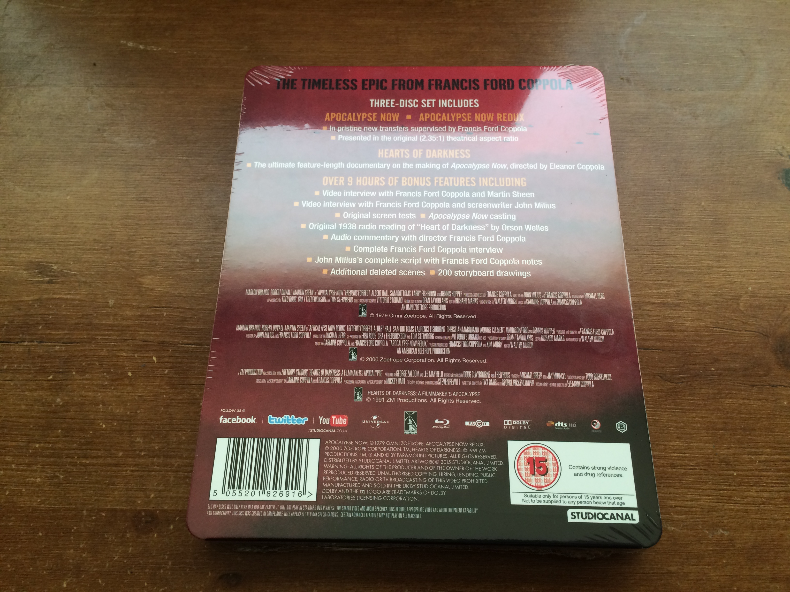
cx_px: 395
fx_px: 662
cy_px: 296
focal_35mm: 29
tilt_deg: -66.7
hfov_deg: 61.7
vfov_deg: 48.2
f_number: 2.2
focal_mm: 4.15
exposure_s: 1/30
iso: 40
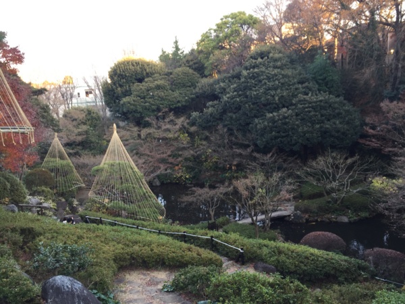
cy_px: 152
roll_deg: +4.4
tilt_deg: -10.9
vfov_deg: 48.2
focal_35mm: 29
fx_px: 339
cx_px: 202
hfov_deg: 61.7
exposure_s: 1/60
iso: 32
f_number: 2.2
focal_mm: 4.15
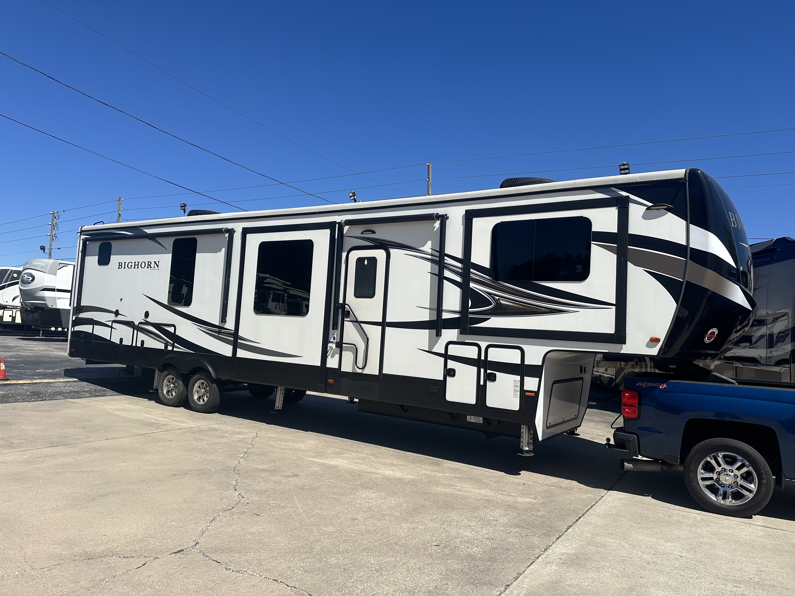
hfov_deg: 71.6
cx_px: 398
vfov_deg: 56.8
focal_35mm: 24
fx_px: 551
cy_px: 298
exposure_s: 1/7042
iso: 80
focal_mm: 6.86
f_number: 1.78
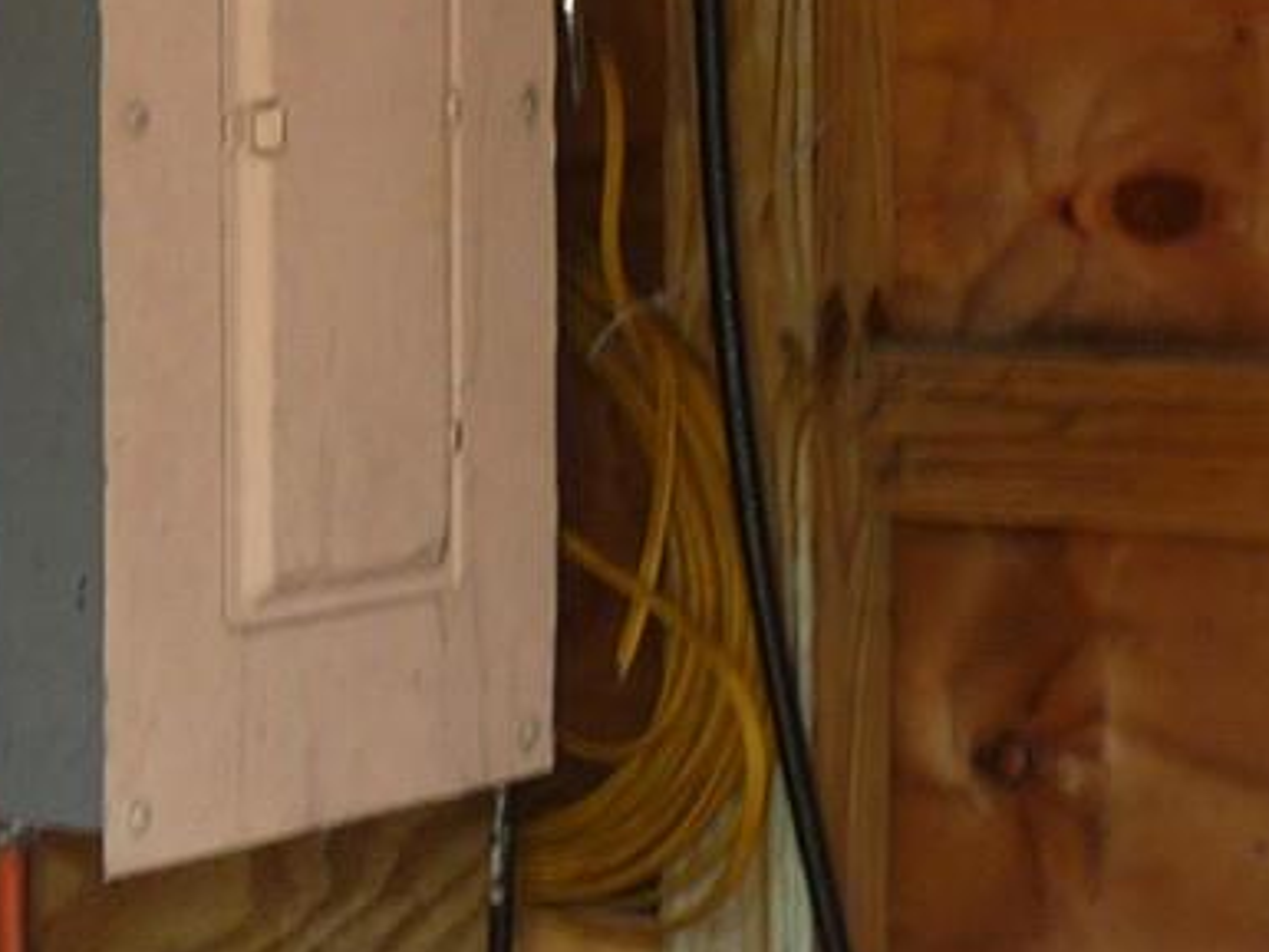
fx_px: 4877
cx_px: -524
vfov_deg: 11.1
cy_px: 221
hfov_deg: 14.1
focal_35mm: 133
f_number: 3.5
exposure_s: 1/30
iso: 100
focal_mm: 5.3
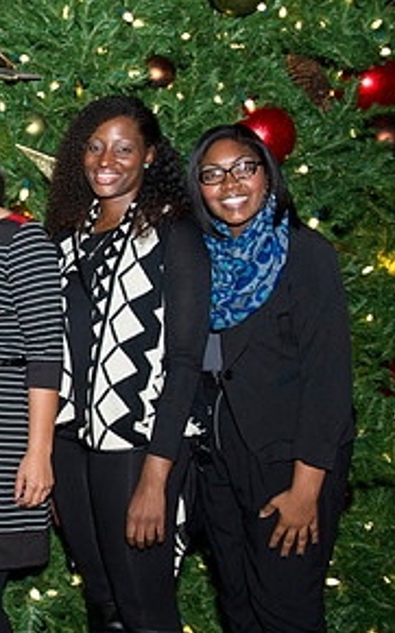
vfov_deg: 34.5
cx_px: -185
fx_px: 1017
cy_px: 284
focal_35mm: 59
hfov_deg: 19.4
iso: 3200
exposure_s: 1/100
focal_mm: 29
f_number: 4
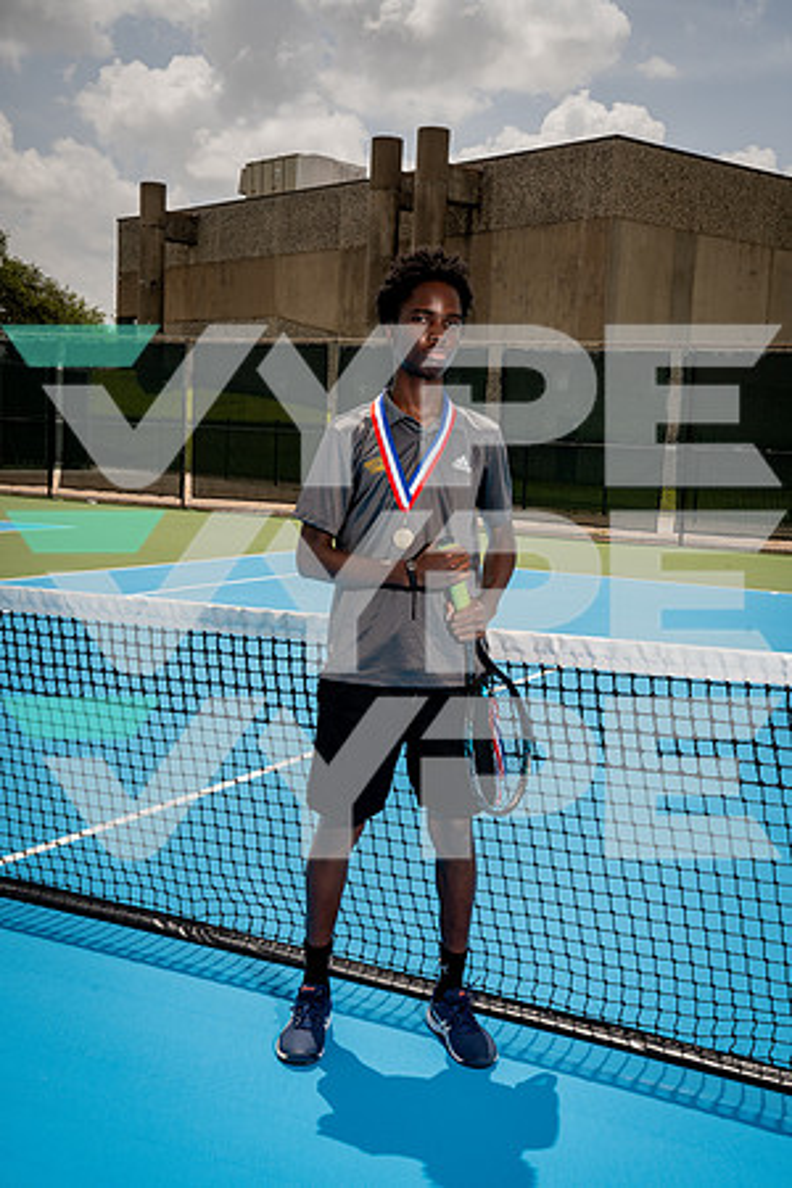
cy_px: 594
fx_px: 1452
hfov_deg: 30.5
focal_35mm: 44
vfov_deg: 44.5
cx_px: 396
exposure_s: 1/200
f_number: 11
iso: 100
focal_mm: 44
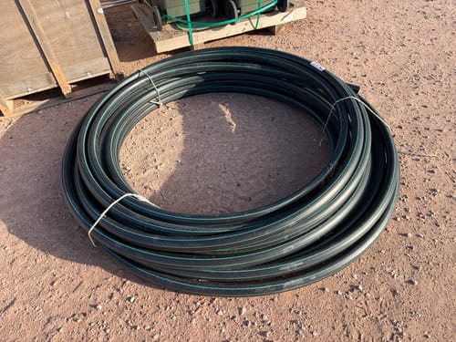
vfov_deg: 56.8
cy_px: 171
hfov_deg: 71.6
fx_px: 316
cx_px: 228
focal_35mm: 24
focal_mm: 6.76
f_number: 1.78
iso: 80
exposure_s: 1/1139
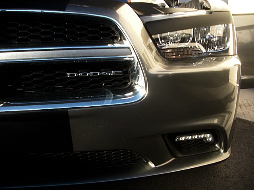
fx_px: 264
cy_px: 95
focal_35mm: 36
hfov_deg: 51.4
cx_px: 127
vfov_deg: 39.7
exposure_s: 1/125
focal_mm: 6.3
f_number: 2.8
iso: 50
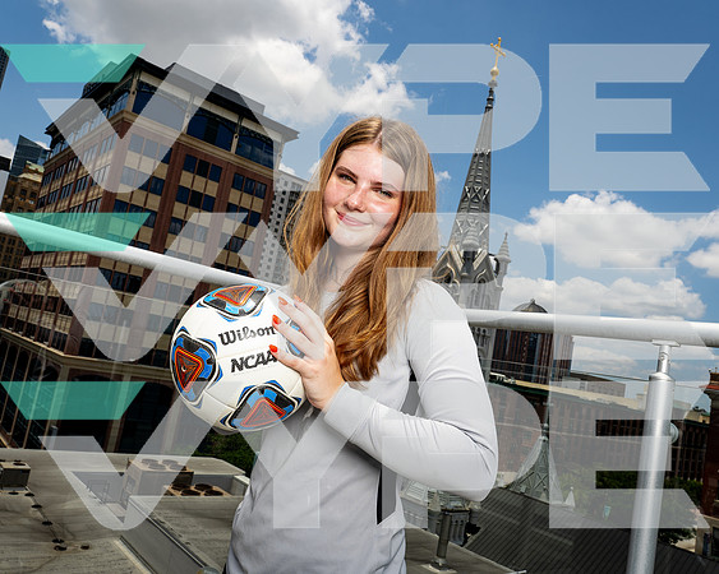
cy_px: 287
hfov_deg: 61.9
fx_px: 599
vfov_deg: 51.3
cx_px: 360
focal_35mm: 28
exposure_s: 1/250
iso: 100
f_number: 11
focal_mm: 25
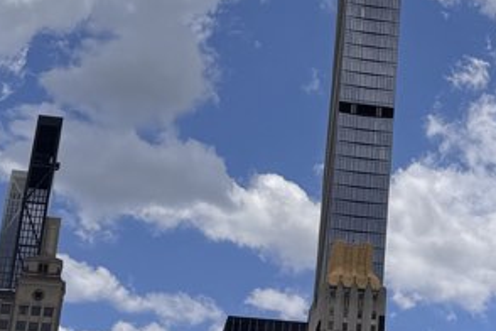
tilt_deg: +24.3
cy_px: 90
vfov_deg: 11.5
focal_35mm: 119
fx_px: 1639
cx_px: 521
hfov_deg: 16.8
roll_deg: -1.2
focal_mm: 6.76
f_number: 1.78
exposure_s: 1/10417
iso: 80
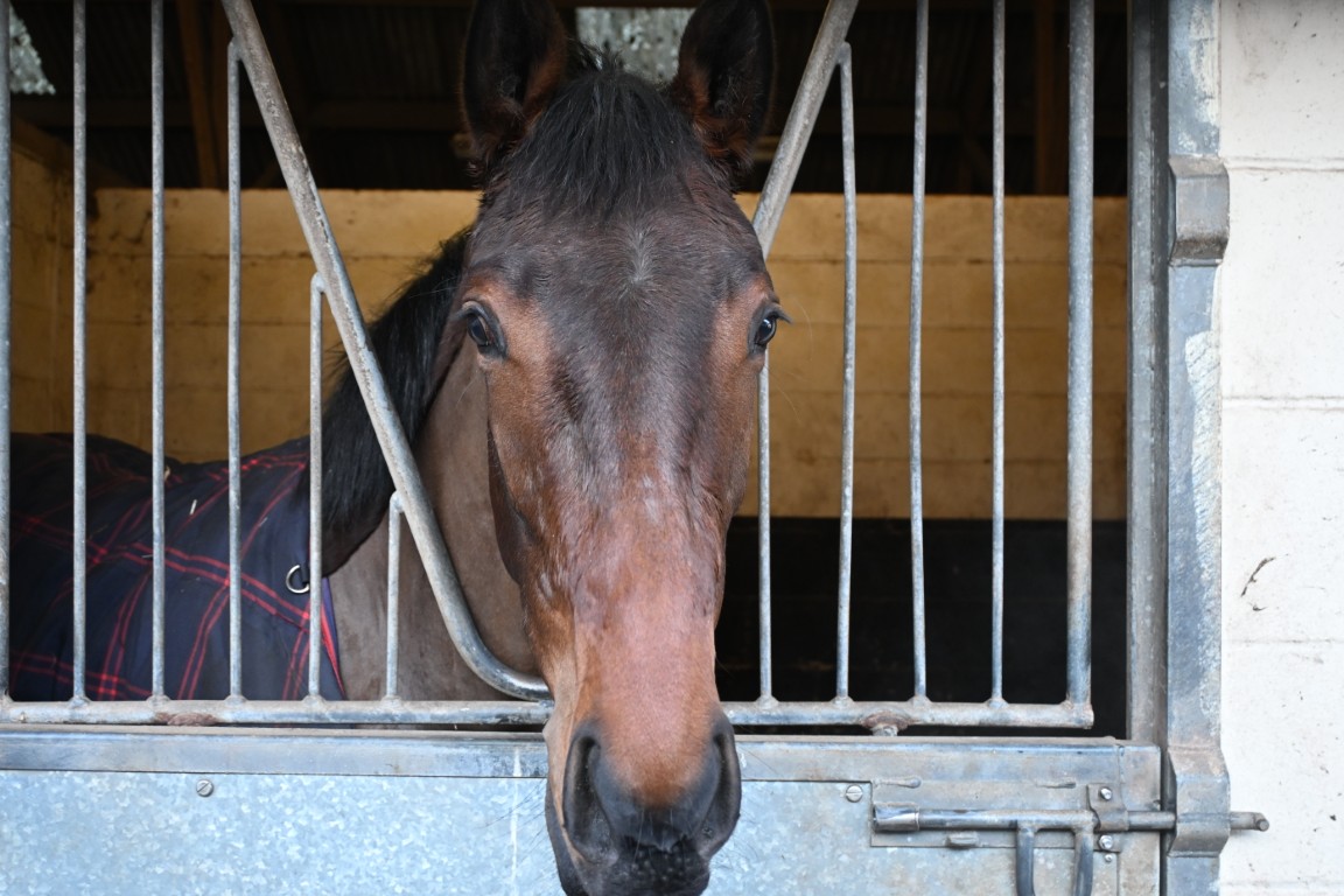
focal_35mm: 40
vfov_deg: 33.6
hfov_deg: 48.7
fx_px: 1484
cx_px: 672
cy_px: 448
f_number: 4.5
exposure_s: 1/125
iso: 720
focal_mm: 26.5
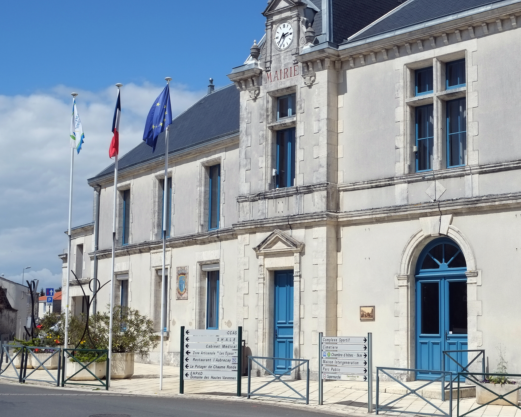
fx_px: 833
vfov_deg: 28.0
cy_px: 169
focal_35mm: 54
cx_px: 375
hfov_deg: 34.2
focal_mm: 23.3
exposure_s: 1/1800
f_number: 5
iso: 200
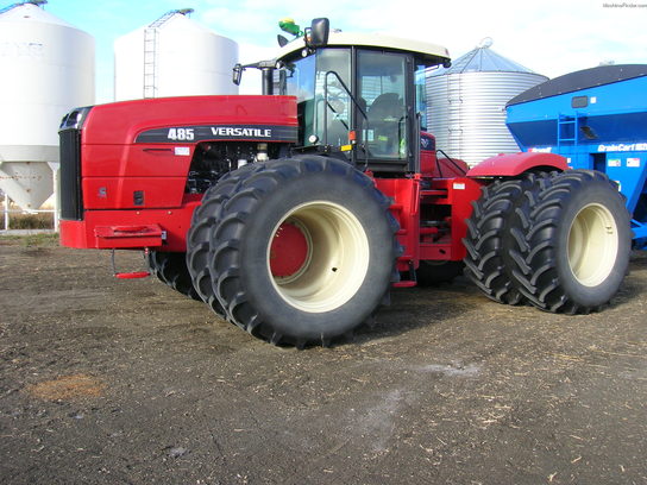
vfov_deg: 41.8
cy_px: 242
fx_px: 635
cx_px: 324
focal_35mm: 34
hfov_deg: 54.0
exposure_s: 1/106
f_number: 4.9
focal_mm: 5.7
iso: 50
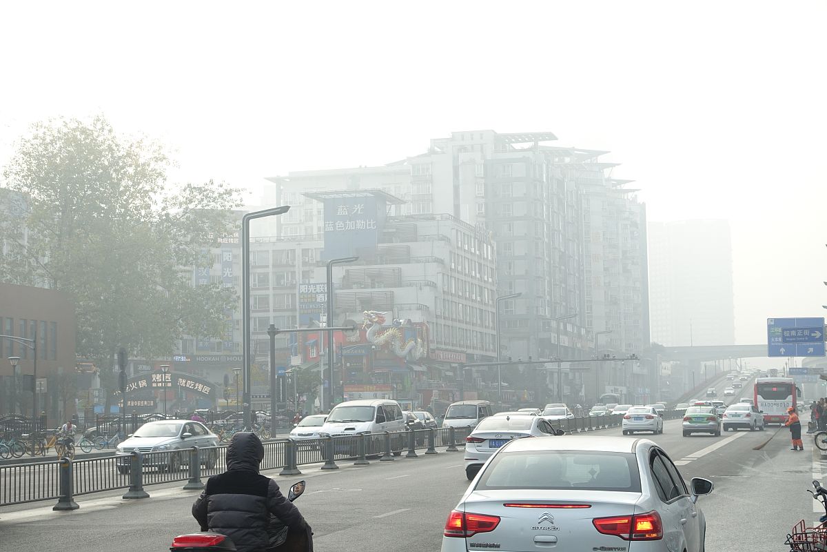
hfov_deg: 28.8
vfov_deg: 19.5
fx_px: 1608
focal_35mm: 70
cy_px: 276
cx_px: 414
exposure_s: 1/400
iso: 200
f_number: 4.5
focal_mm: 25.7
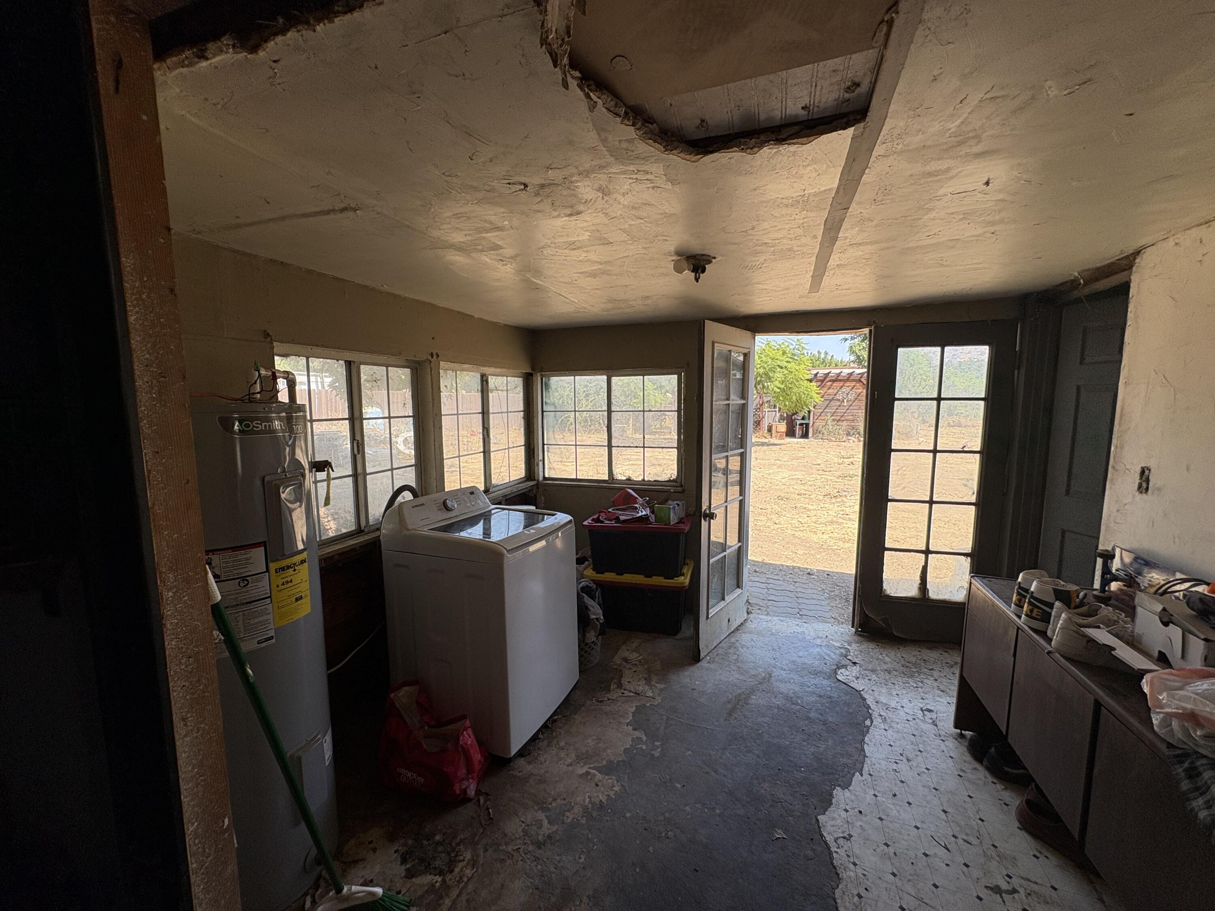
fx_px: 491
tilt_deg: -5.3
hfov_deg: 102.1
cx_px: 608
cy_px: 456
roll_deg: +0.0
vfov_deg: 85.7
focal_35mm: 14
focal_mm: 2.22
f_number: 2.2
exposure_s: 1/370
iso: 40
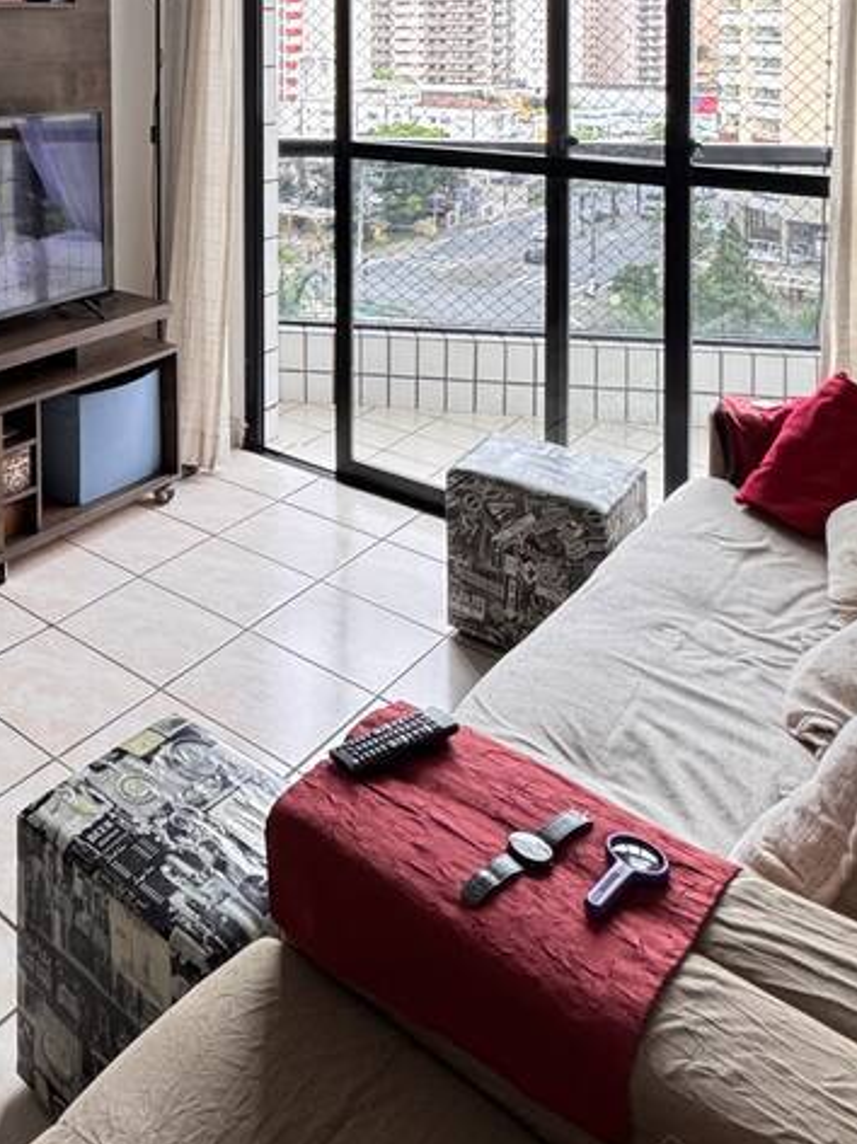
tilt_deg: -0.7
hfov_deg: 38.2
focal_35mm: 32
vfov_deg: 48.9
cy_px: 58
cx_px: -39
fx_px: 1058
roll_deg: +1.6
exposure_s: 1/120
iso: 250
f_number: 2.2
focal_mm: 2.22
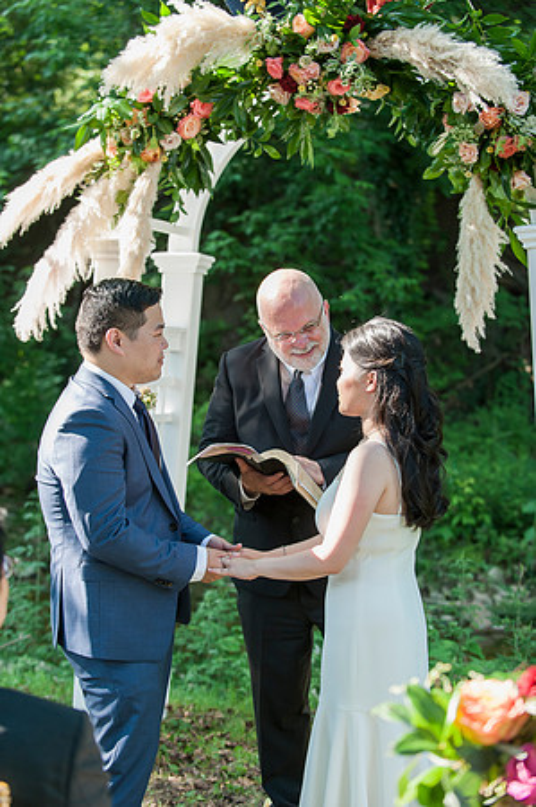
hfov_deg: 19.4
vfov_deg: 28.9
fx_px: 1567
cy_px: 404
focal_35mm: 70
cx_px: 268
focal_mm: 70
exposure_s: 1/500
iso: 800
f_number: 3.5
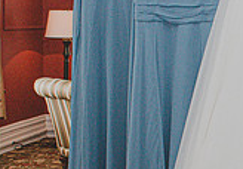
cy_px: 103
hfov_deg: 18.4
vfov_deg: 13.3
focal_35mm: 106
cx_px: 254
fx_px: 725
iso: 800
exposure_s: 1/125
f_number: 5.6
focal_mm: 18
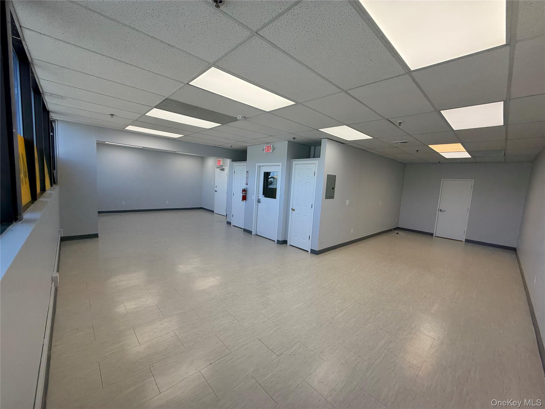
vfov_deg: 85.7
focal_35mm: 14
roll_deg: -3.3
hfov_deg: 102.1
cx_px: 272
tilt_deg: -5.8
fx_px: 220
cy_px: 204
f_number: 2.2
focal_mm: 2.22
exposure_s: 1/146
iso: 40
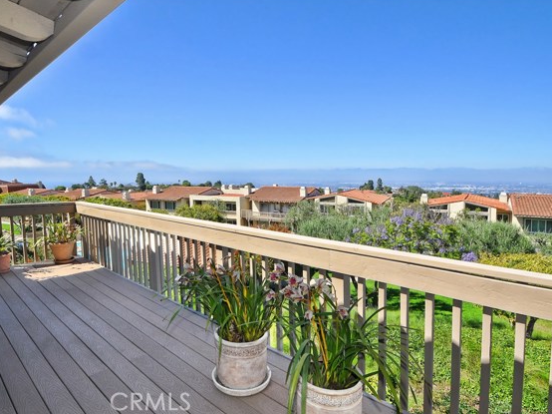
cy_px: 204
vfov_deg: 65.9
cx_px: 249
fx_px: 319
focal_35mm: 20
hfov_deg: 81.5
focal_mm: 12
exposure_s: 1/200
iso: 250
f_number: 14
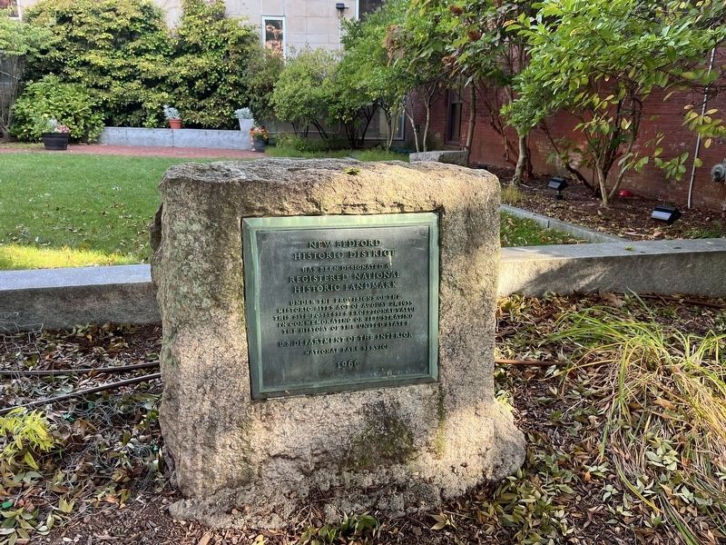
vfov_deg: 53.1
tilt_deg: -21.6
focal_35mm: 26
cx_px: 363
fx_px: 545
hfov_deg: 67.3
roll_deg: +0.9
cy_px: 272
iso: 50
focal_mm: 5.1
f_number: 1.6
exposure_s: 1/121
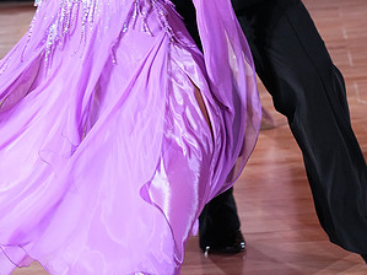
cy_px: -71
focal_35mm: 123
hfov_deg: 16.0
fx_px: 1304
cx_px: 152
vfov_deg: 11.7
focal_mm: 66
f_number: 5
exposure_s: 1/400
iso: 5000
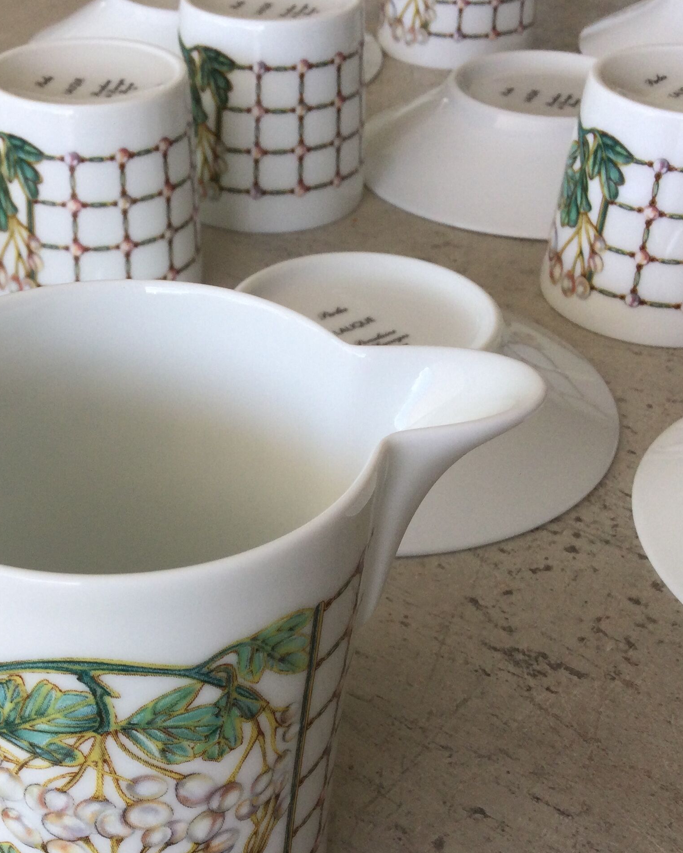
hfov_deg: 28.7
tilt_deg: -38.6
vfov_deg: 35.8
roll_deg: -0.6
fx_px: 1314
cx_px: 169
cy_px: 535
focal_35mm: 52
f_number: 2.4
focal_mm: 3.3
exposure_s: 1/100
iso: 32
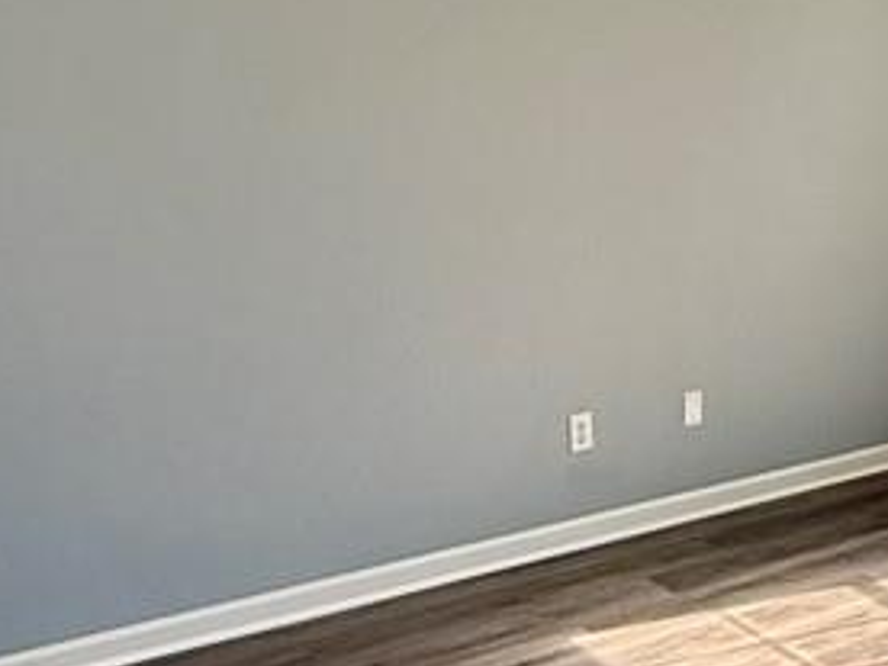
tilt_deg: -0.3
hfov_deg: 33.7
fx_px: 1334
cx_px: 888
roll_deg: -0.8
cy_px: 80
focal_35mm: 52
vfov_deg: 27.2
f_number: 2.2
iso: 50
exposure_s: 1/207
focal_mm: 2.22
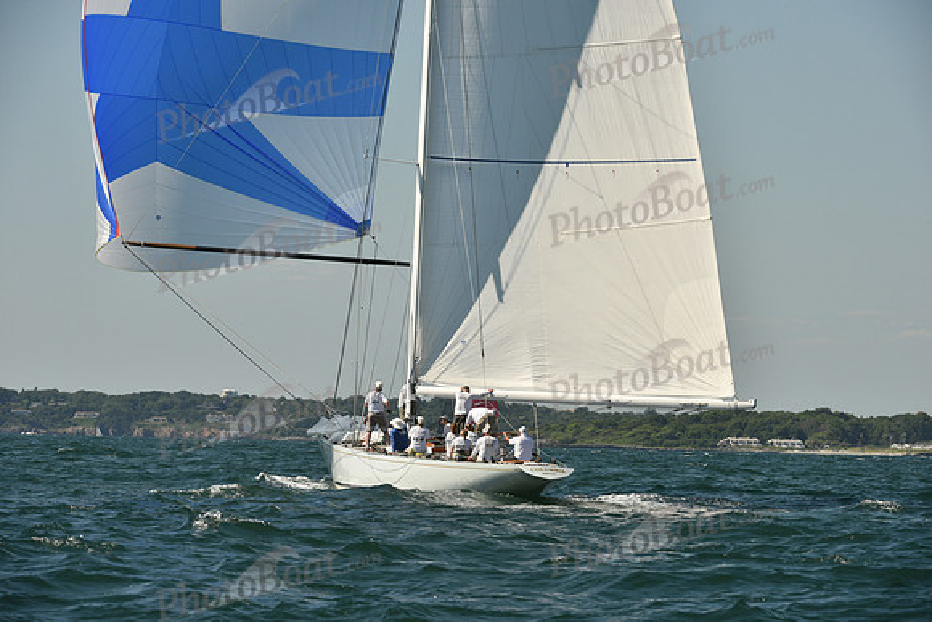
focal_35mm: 200
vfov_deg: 6.9
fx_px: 5179
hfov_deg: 10.3
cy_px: 311
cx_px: 466
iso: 250
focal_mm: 200
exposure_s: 1/1000
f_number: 8
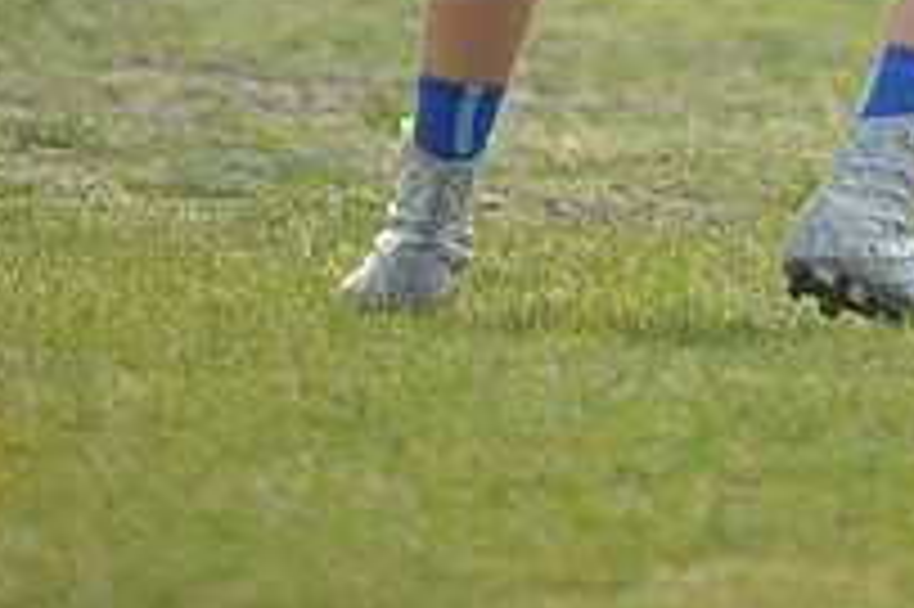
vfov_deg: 1.2
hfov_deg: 1.8
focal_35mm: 1141
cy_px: -671
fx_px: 28945
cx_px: 837
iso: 640
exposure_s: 1/2000
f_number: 4
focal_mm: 400
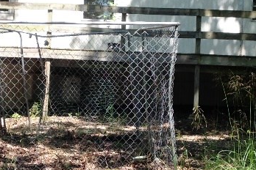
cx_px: 115
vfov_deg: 12.8
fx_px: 761
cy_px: 73
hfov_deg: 19.1
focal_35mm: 107
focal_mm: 4.28
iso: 50
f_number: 2.4
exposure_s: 1/549
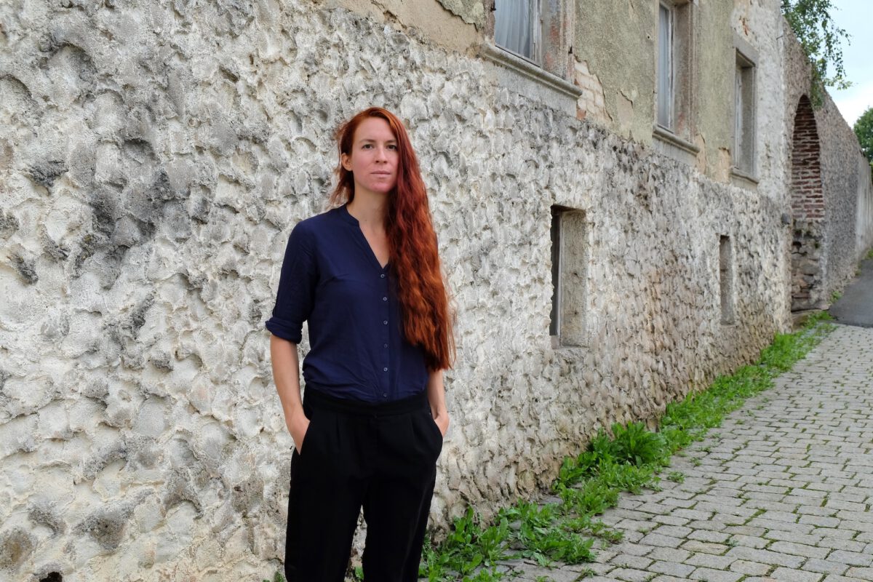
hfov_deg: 48.5
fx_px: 970
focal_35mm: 40
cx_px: 436
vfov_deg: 33.4
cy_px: 291
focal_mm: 26.5
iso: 400
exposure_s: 1/240
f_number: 5.6
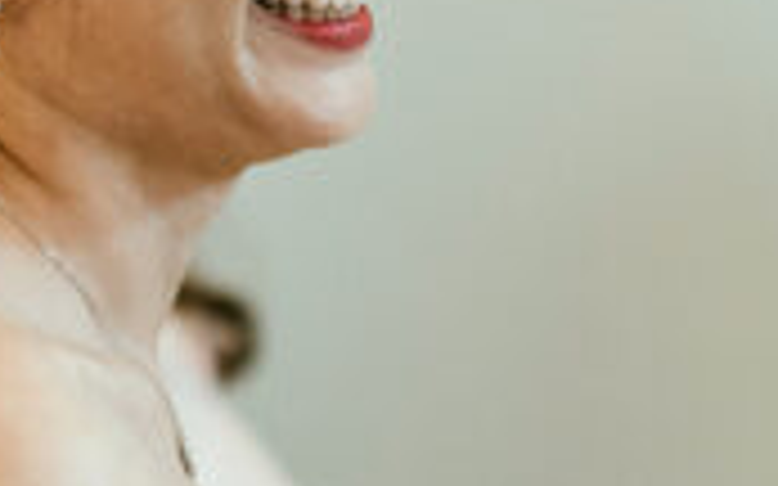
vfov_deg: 2.5
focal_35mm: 528
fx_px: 11192
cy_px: 932
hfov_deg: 4.0
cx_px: 391
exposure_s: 1/200
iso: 1250
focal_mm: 85
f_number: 1.8
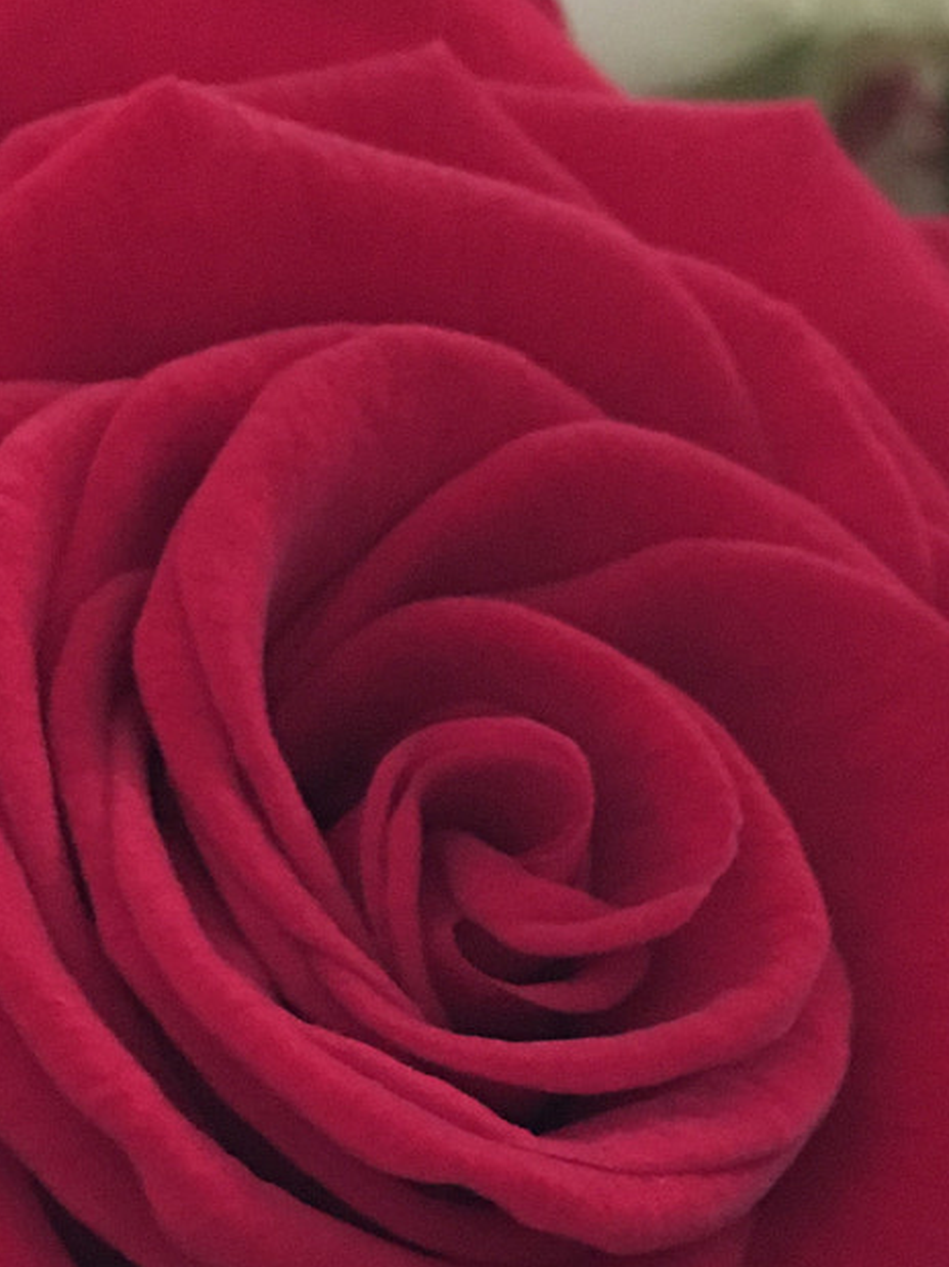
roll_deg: +6.9
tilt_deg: -33.5
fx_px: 2742
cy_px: 974
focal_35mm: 75
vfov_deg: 25.6
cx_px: 311
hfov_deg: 19.6
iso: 400
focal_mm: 4.15
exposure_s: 1/17
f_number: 2.2
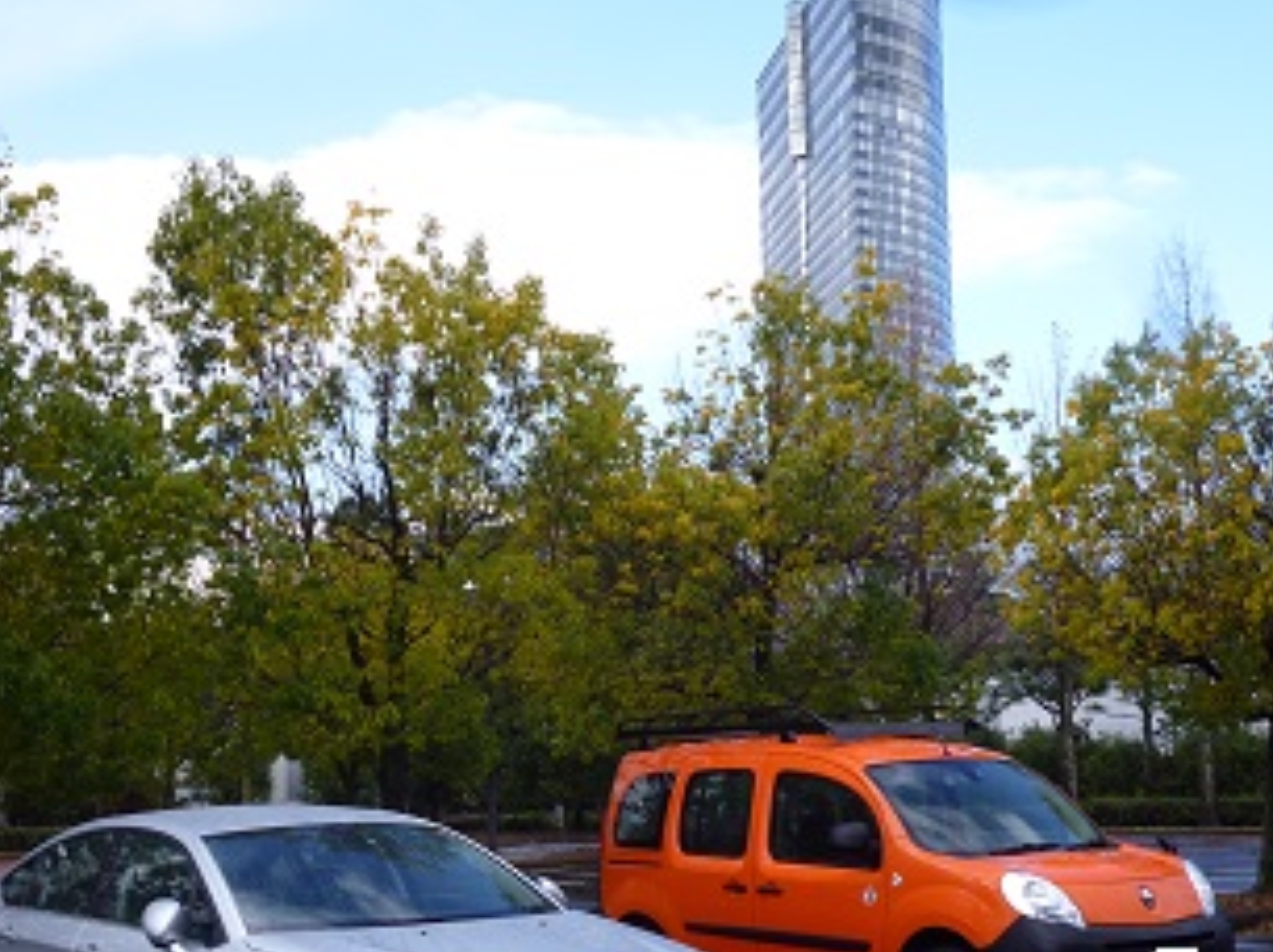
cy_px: 597
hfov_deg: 36.9
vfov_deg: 27.9
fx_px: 1910
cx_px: 626
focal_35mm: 52
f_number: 3.5
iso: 100
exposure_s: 1/250
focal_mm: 6.4
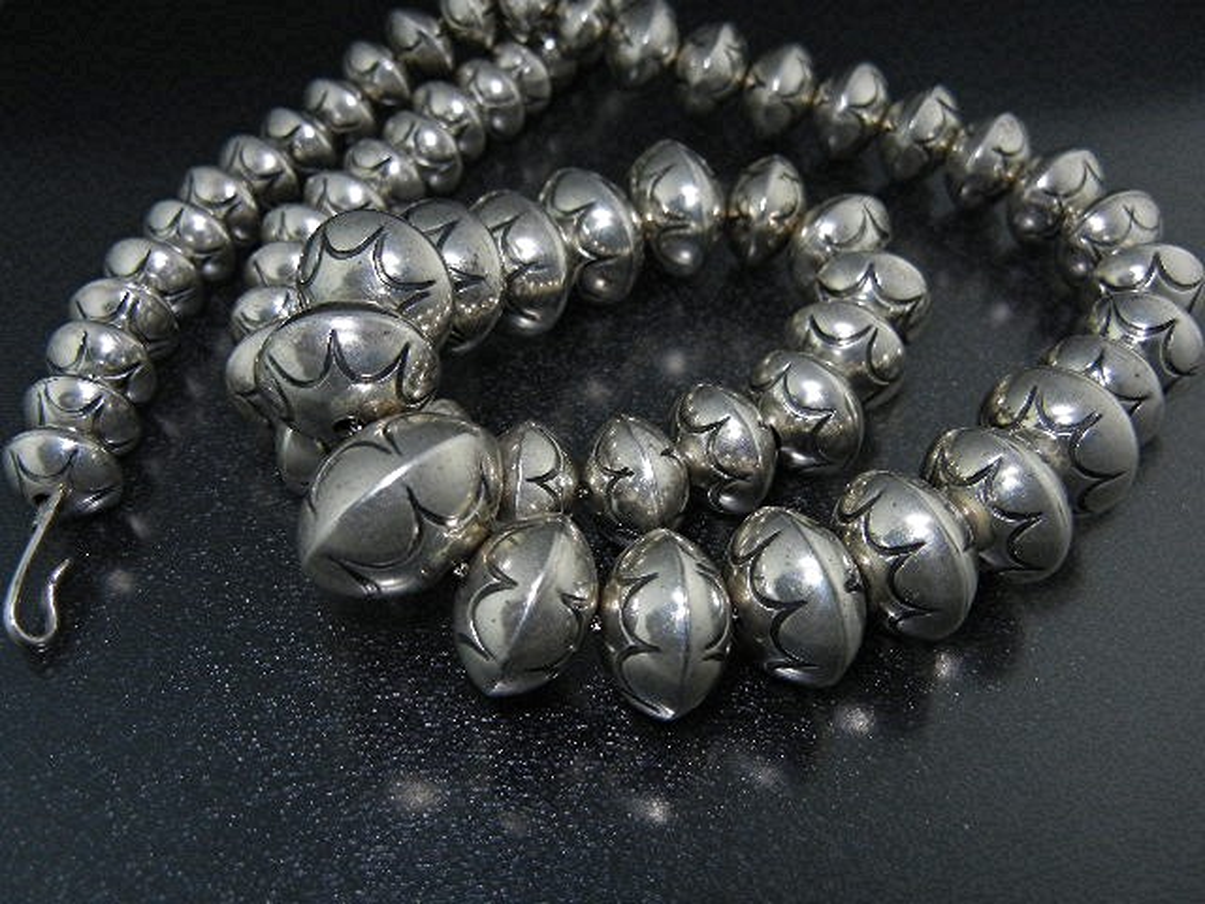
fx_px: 1358
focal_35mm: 39
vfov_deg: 36.8
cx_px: 602
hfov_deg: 47.9
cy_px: 452
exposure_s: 1/30
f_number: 7.4
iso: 369
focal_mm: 7.1
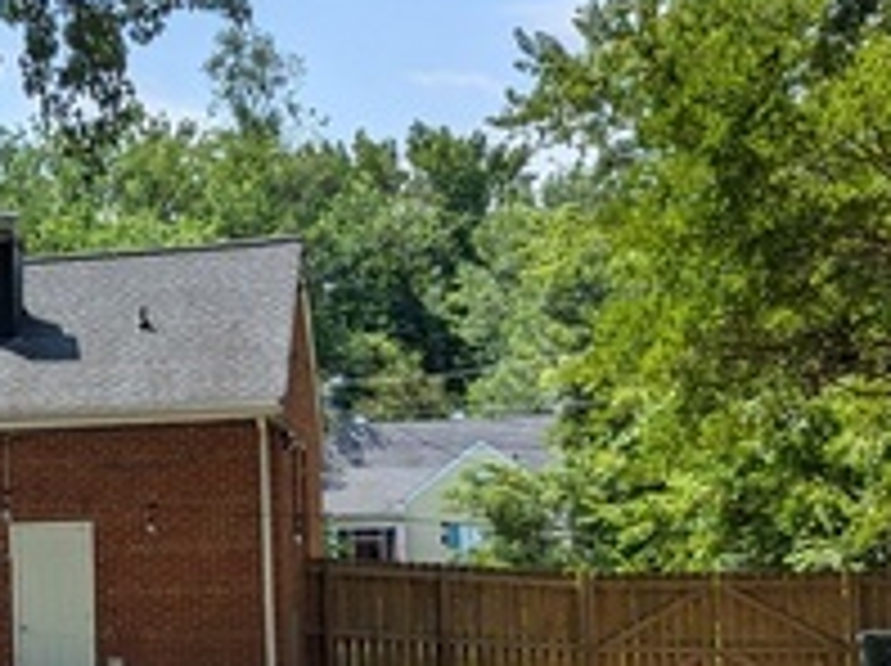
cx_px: -56
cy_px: 536
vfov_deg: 18.0
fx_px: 2082
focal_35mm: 81
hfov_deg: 22.9
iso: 35
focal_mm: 6.81
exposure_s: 1/2262
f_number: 1.85
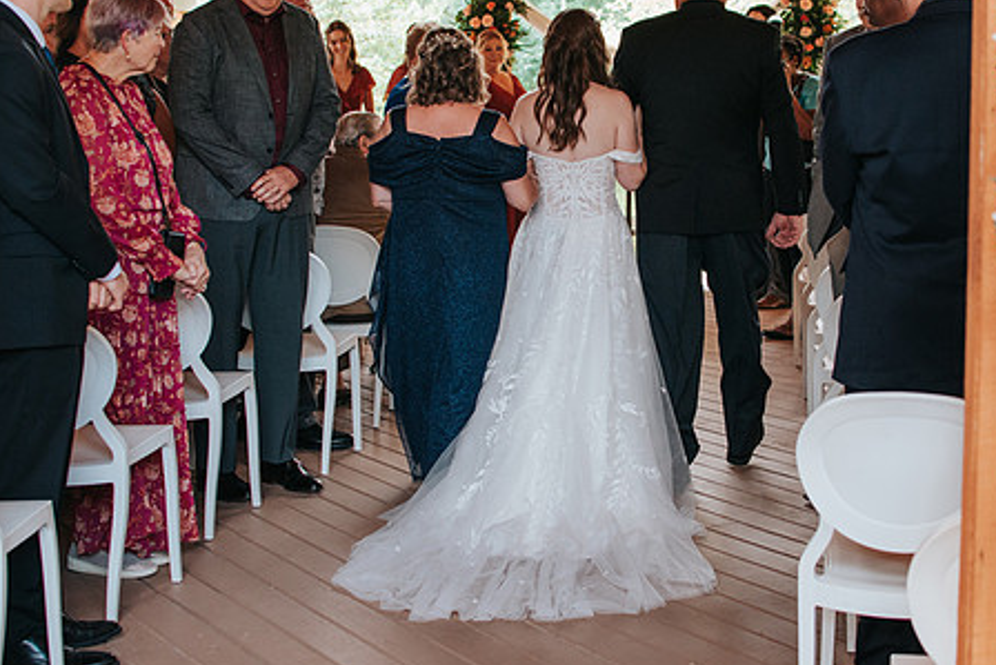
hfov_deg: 29.2
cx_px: 587
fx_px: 1910
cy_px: 290
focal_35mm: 69
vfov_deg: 19.7
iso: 800
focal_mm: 35
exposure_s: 1/250
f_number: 3.5
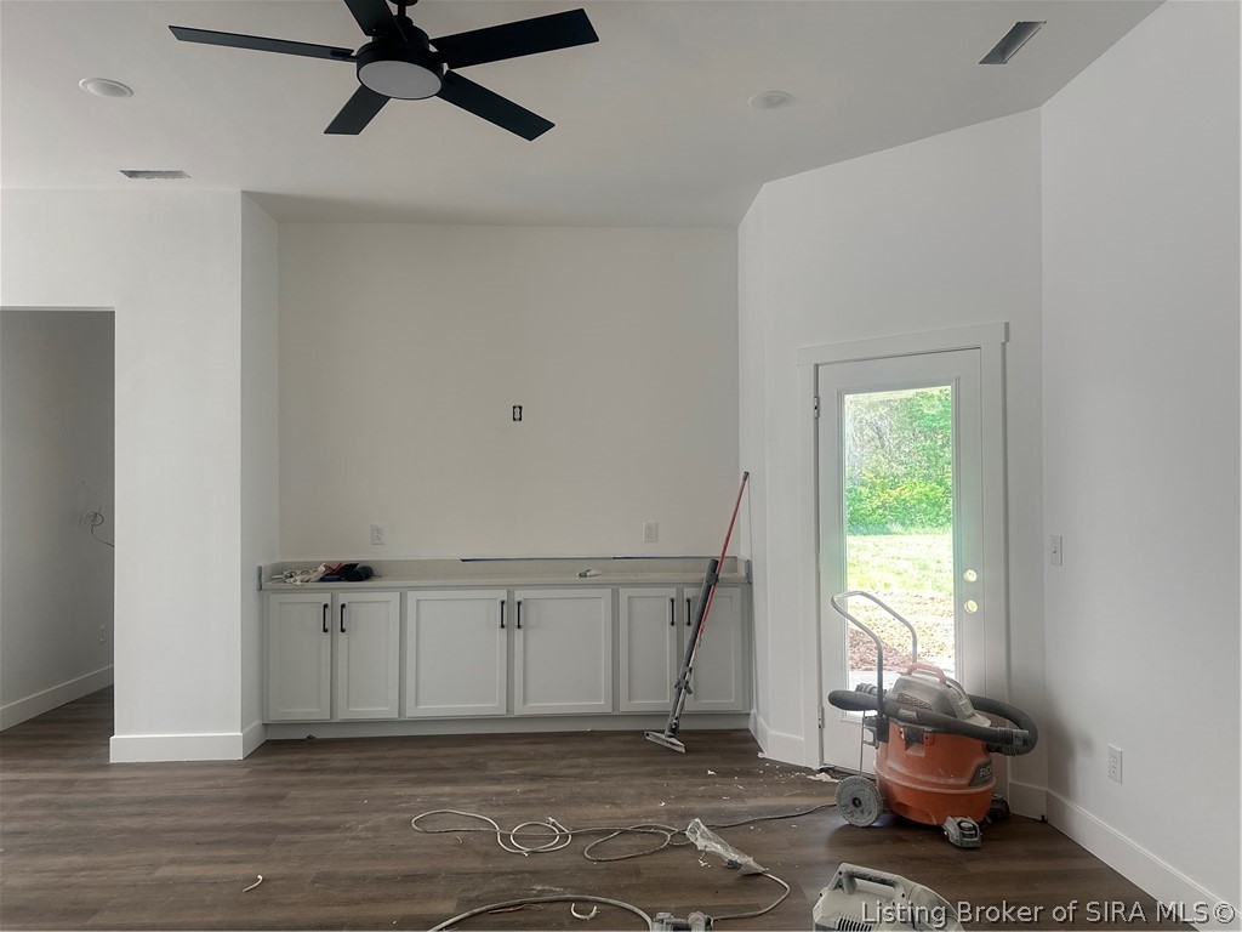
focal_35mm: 24
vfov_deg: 56.8
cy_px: 466
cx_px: 621
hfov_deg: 71.6
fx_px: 861
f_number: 1.78
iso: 100
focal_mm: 6.86
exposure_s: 1/121
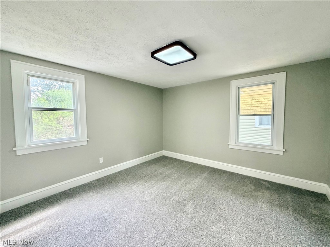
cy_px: 124
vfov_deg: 85.7
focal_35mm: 14
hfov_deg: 102.1
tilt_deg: -1.7
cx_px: 165
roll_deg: +1.1
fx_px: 133
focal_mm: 2.22
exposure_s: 1/121
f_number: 2.2
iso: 200
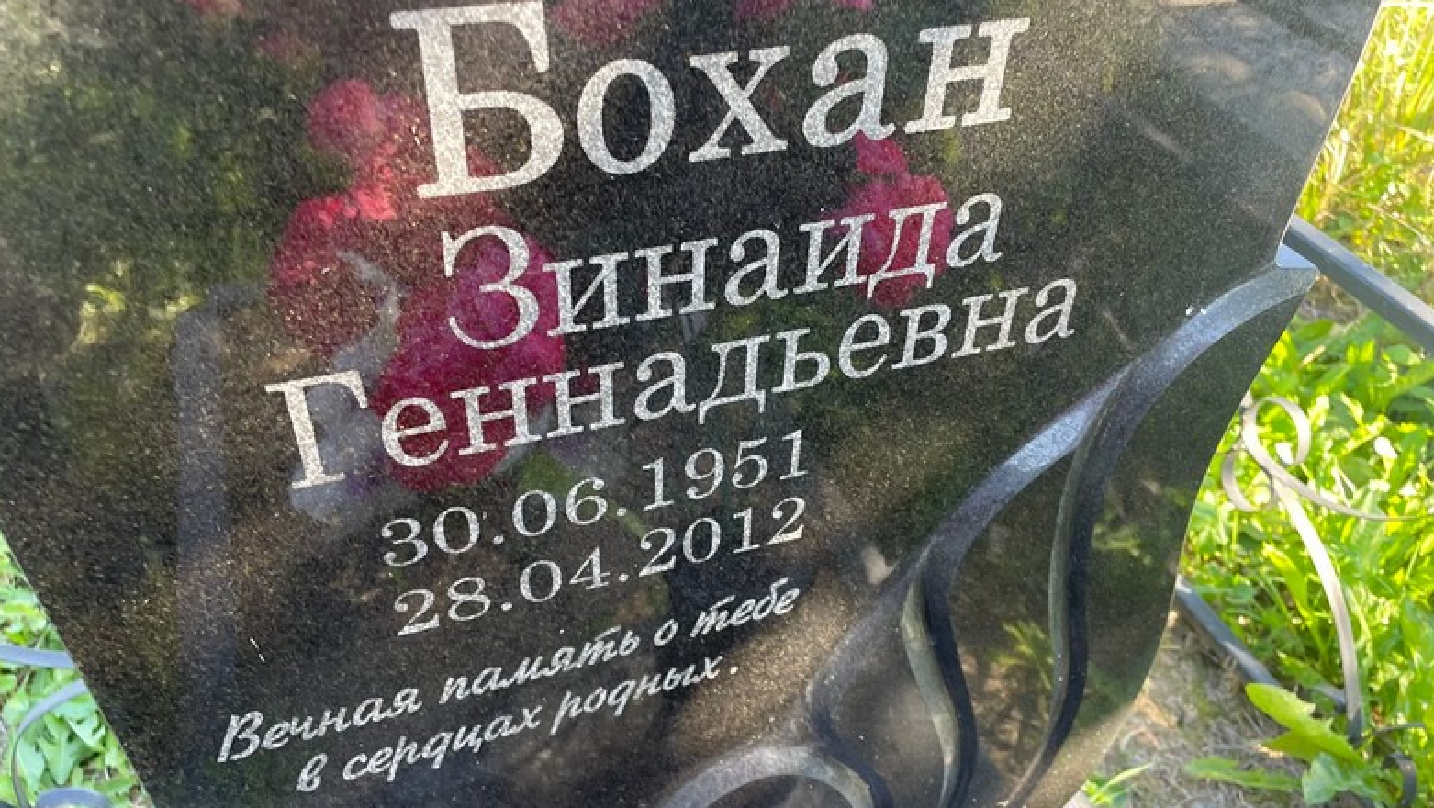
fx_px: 1103
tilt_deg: -38.8
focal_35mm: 29
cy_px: 397
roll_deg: -2.7
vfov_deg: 40.2
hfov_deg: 66.0
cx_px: 714
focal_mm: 4.2
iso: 64
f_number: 1.6
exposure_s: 1/121
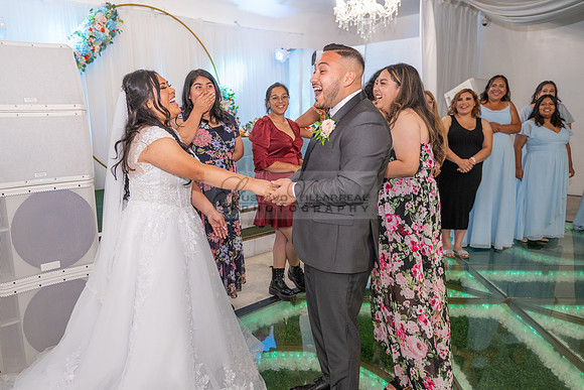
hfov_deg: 64.1
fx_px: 463
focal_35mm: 29
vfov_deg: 45.6
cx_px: 249
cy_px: 214
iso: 1000
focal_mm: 24
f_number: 3.2
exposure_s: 1/160
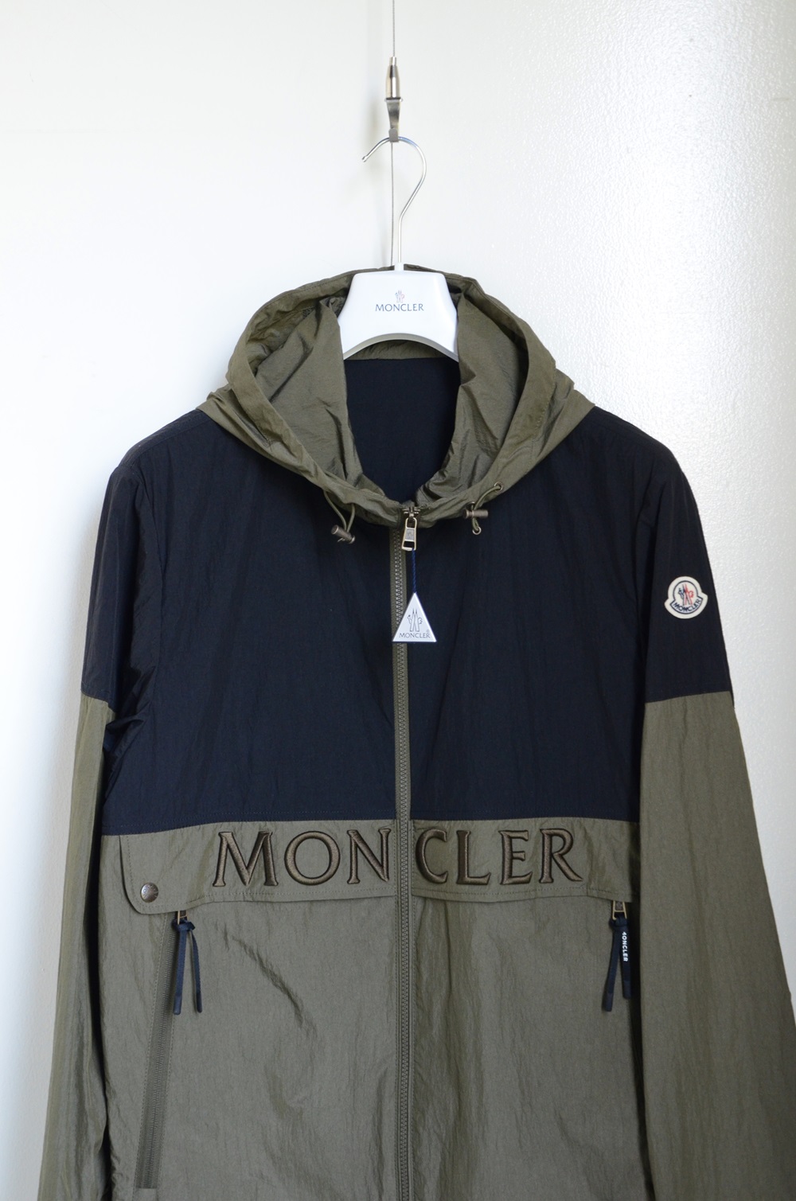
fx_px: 1549
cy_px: 600
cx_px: 398
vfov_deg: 42.4
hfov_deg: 28.8
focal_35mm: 46
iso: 1250
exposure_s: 1/30
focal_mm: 31
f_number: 5
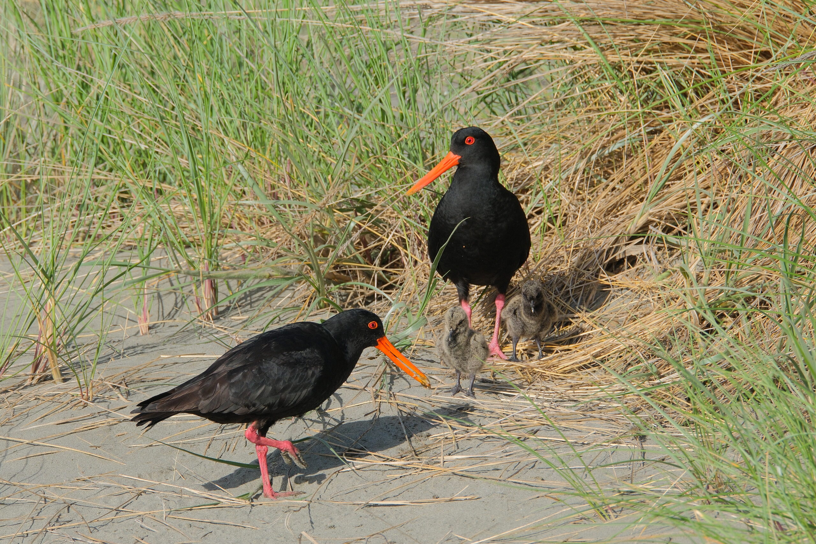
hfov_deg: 3.3
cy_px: 272
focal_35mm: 632
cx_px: 408
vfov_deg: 2.2
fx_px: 14325
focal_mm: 421.5
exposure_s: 1/750
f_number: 11
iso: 640
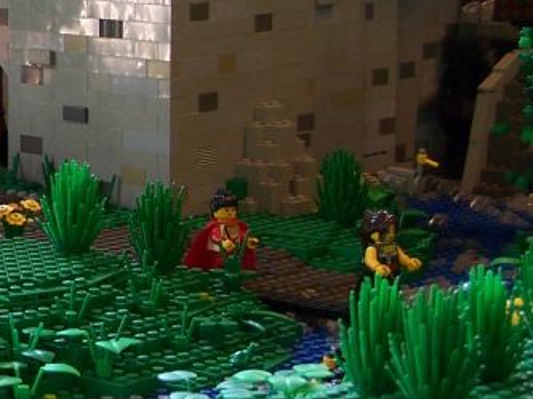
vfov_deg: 9.4
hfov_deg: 12.1
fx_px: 2415
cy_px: 43
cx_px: -243
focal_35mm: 157
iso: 80
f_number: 3
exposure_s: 1/15
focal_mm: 8.5
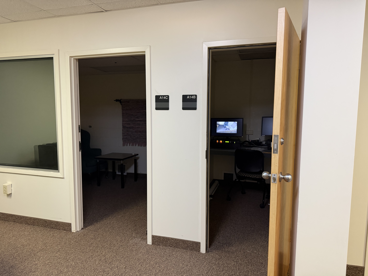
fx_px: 255
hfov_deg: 71.6
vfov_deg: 56.8
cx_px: 184
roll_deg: -0.2
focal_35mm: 24
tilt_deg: -5.1
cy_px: 138
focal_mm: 6.76
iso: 400
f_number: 1.78
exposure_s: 1/60
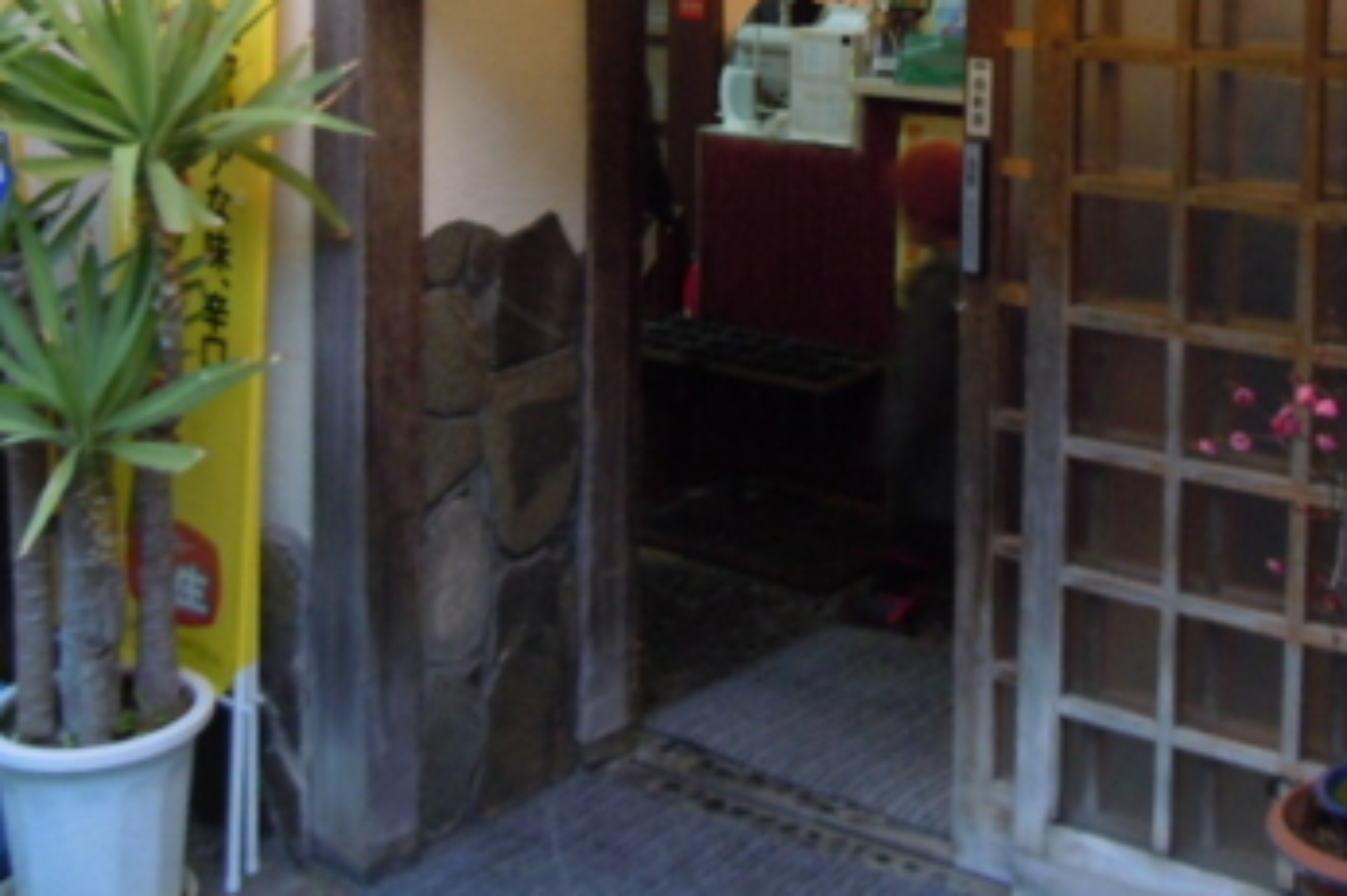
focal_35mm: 54
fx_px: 2019
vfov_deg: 24.1
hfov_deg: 36.7
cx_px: 850
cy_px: 35
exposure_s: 1/10
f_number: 3.5
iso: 400
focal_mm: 5.4
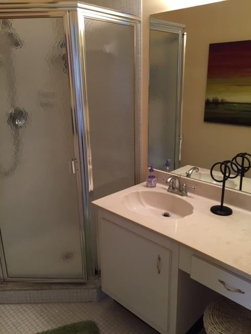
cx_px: 126
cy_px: 167
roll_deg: +0.4
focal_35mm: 29
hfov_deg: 48.2
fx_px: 280
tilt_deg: -14.8
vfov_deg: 61.7
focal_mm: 4.15
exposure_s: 1/30
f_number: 2.2
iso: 40
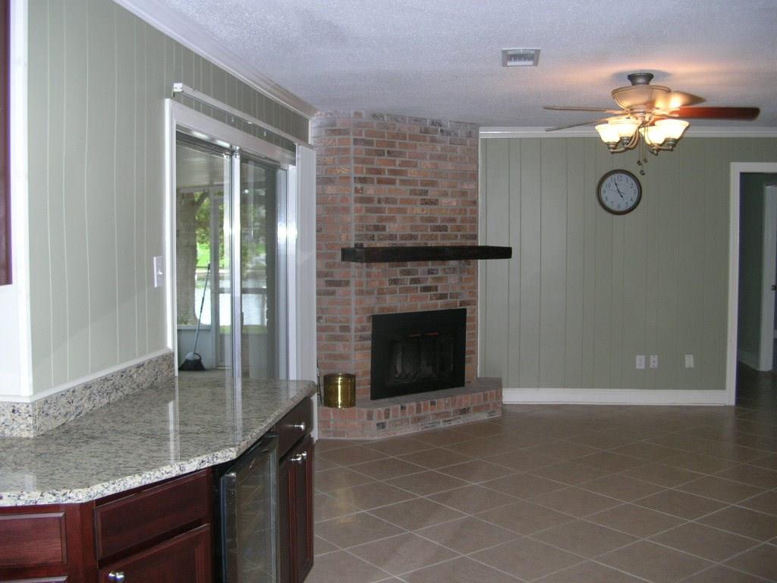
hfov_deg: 51.4
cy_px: 292
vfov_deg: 39.7
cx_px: 388
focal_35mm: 36
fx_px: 808
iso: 88
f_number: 2.7
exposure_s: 1/60.1
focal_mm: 6
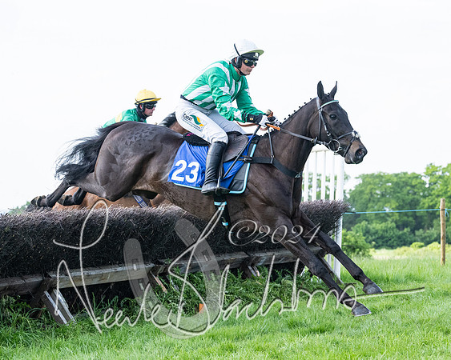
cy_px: 151
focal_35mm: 109
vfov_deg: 14.1
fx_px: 1455
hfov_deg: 17.6
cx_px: 231
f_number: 4
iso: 1000
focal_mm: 70
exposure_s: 1/3200
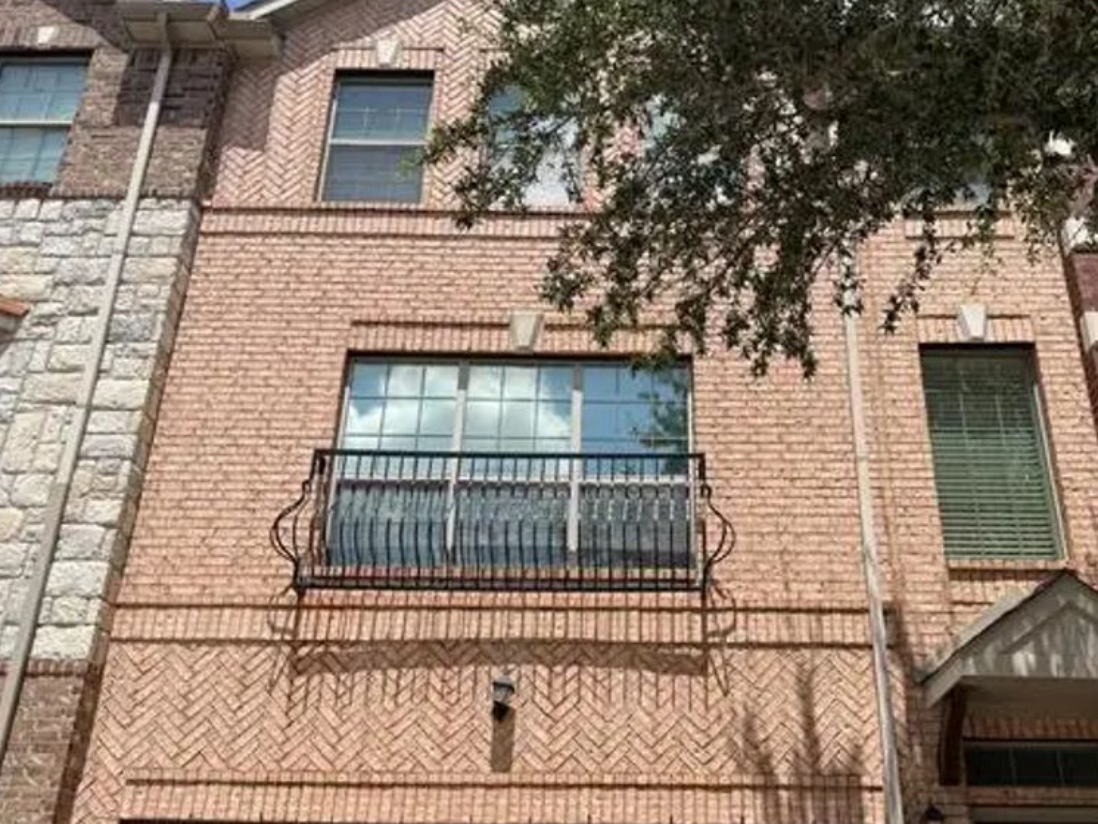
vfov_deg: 42.8
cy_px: 483
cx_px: 641
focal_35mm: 33
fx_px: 1047
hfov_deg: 55.1
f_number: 1.78
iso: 80
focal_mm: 6.76
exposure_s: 1/4673
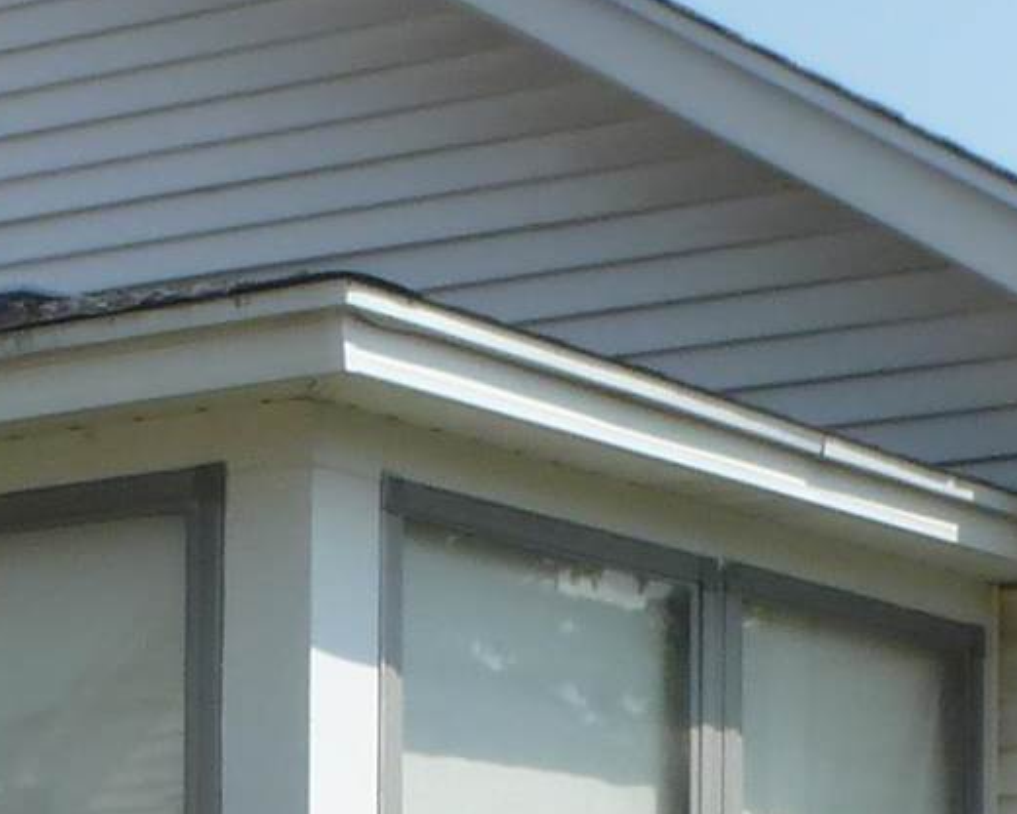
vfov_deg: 10.8
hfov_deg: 14.0
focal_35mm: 138
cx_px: 570
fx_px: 4154
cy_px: 1241
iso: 100
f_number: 5
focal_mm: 4.3
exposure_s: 1/400
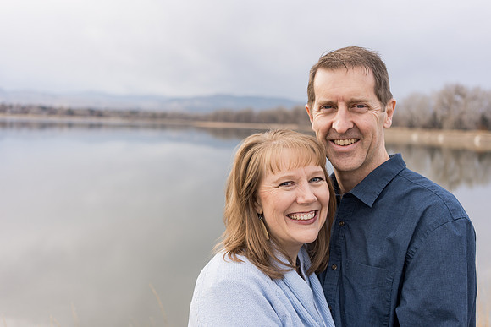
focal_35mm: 35
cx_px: 246
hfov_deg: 54.4
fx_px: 477
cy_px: 164
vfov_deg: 37.9
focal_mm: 35
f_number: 2.8
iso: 200
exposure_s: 1/320
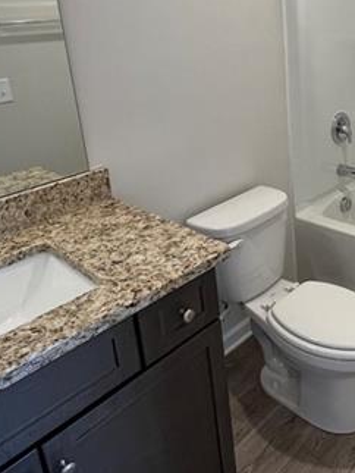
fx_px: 423
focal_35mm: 31
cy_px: 159
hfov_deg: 44.1
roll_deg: +4.4
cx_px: 264
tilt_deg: -17.4
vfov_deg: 57.1
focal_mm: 1.57
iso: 160
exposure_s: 1/120
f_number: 1.8
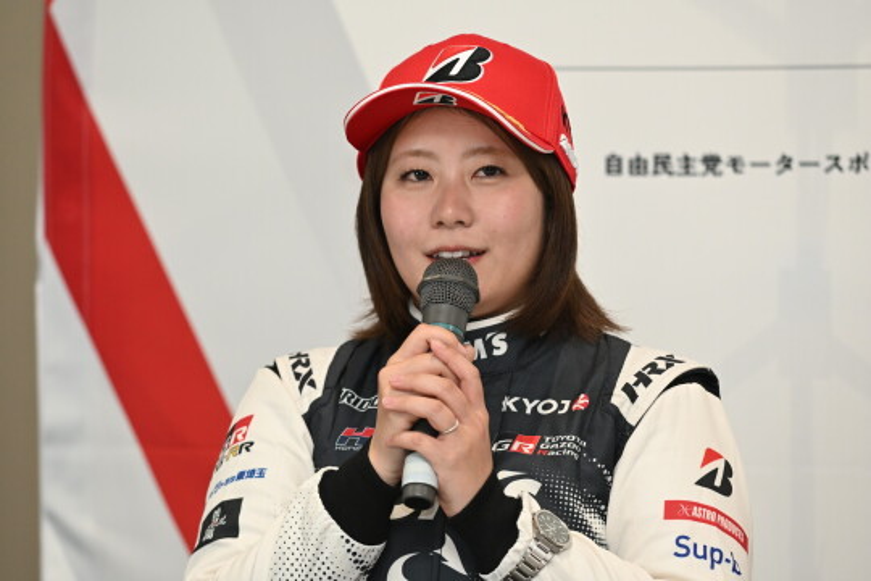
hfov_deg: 10.2
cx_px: 436
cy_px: 290
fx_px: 4899
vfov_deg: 6.8
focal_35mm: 202
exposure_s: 1/200
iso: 720
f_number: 2.8
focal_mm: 135
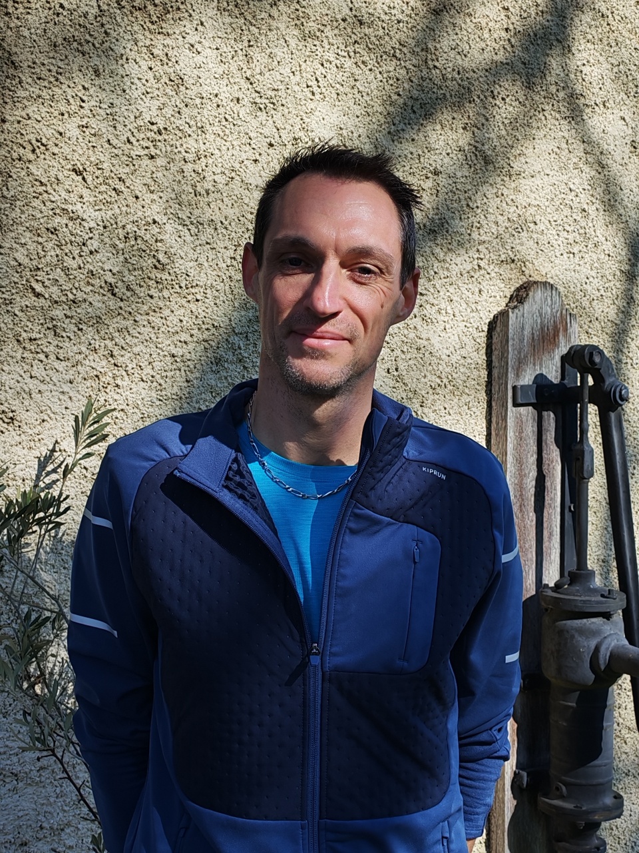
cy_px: 426
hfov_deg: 27.0
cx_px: 320
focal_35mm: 54
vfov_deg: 35.5
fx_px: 1329
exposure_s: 1/670
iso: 50
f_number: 1.9
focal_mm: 6.12
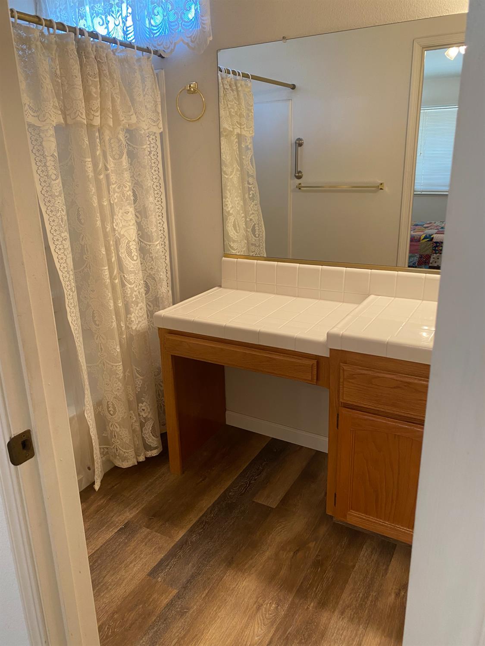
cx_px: 242
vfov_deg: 67.3
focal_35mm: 26
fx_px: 486
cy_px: 323
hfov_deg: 53.1
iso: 125
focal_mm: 4.25
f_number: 1.8
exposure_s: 1/60
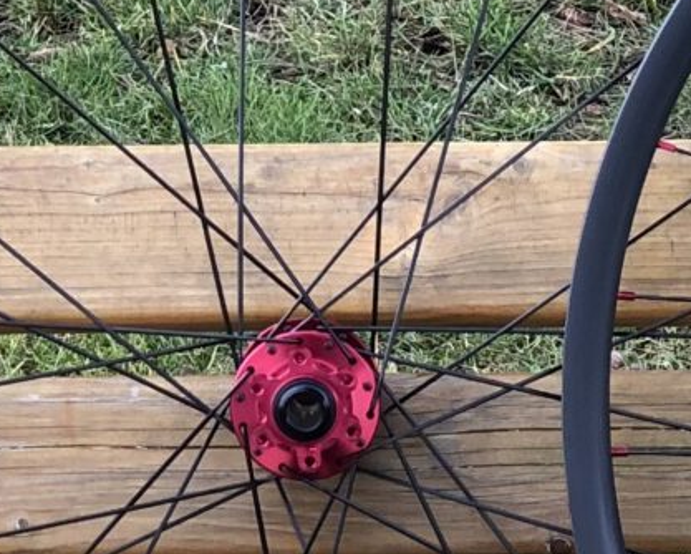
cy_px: 531
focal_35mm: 249
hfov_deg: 7.7
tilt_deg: -22.8
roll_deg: -0.2
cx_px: 810
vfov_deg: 6.2
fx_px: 5095
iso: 25
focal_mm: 6
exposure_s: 1/120
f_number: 2.4
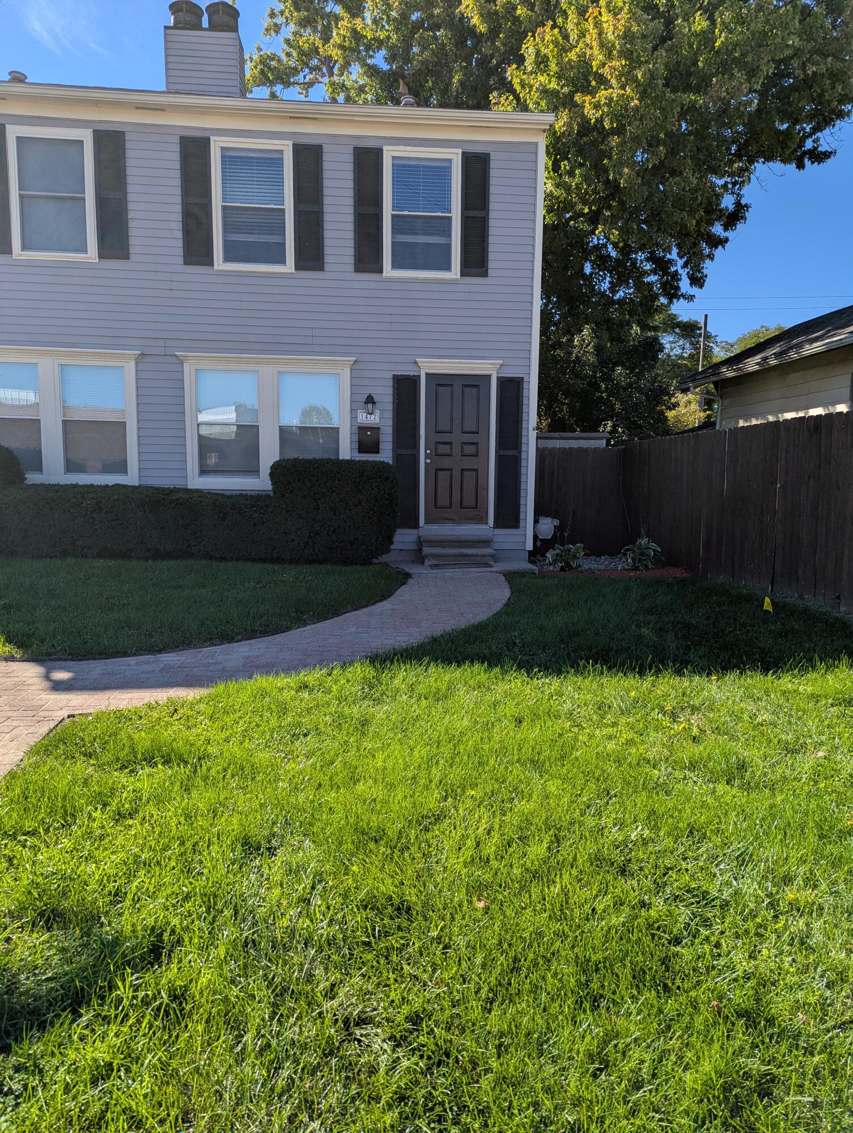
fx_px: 787
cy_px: 566
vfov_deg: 71.5
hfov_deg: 56.9
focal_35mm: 24
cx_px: 426
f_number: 1.85
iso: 44
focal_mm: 6.81
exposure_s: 1/1689
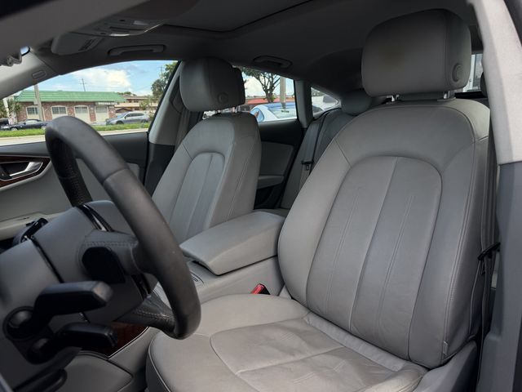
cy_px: 196
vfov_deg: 56.8
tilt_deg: -12.6
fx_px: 362
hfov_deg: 71.6
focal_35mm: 24
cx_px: 261
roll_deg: +1.9
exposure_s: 1/1156
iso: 100
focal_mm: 6.76
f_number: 1.78
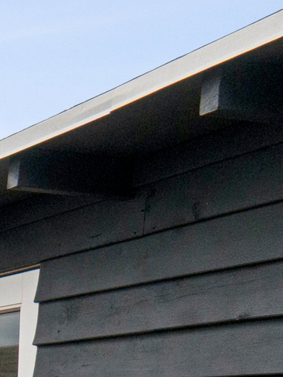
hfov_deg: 10.8
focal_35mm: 88
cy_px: 369
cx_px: -586
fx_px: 960
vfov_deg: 21.5
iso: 200
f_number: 10
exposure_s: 1/400
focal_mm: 12
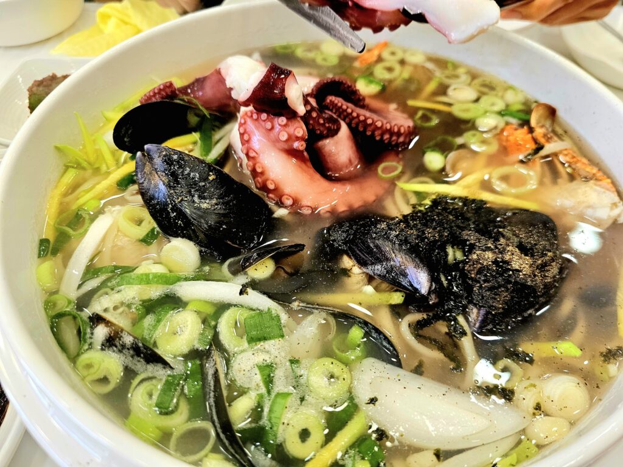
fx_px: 414
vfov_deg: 58.9
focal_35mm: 23
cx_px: 312
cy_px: 234
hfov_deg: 73.9
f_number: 1.7
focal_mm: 6.3
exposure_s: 1/120
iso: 160
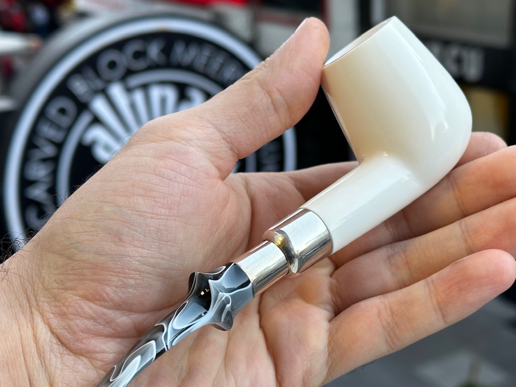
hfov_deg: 31.7
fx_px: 909
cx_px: 280
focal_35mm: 61
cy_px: 200
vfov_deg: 24.0
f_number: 1.78
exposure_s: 1/100
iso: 50
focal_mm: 6.86
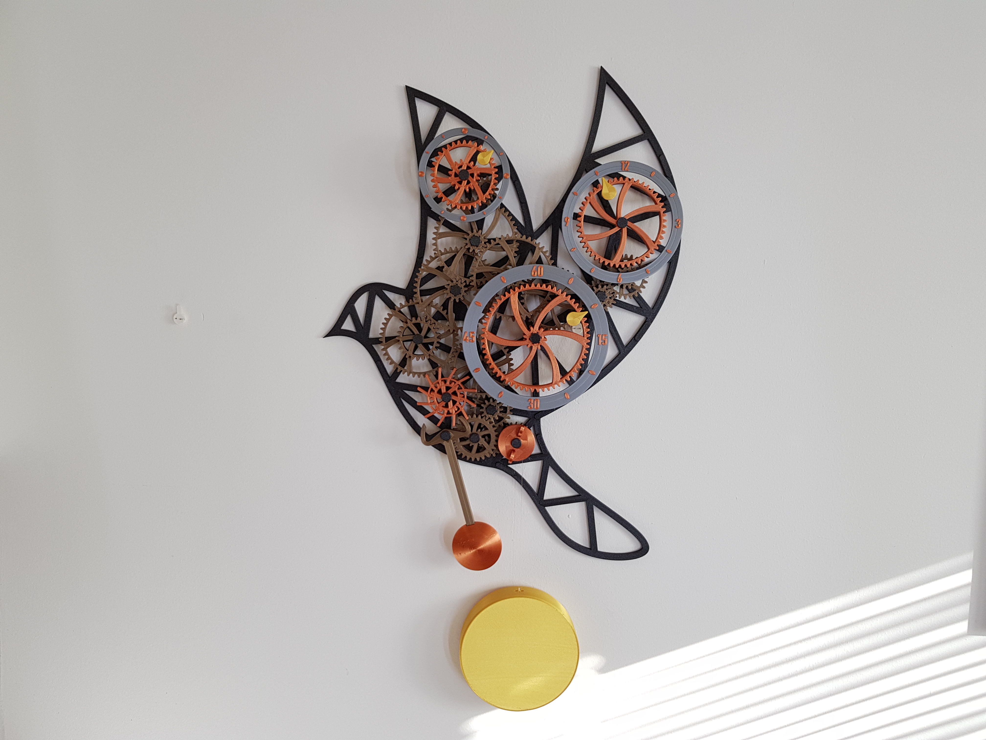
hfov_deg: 67.3
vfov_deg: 53.1
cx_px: 493
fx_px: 741
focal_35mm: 26
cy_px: 370
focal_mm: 4.2
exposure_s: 1/50
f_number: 1.7
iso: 64
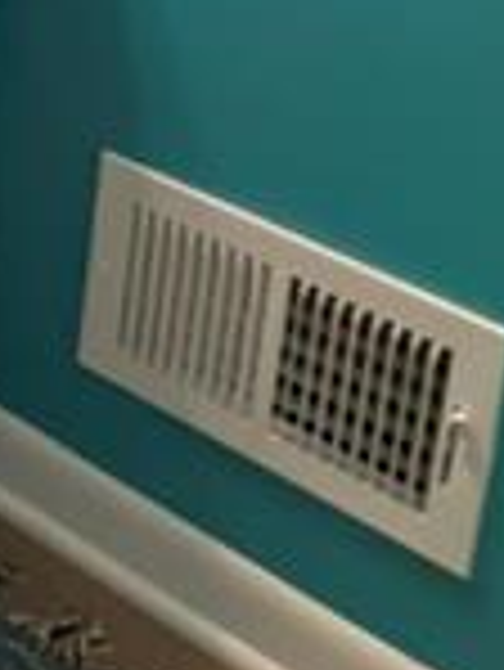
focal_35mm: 72
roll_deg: -2.3
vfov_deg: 21.7
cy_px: -387
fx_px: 1396
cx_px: -459
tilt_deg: -6.3
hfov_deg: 16.4
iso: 80
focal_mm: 2.22
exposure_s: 1/67
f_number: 2.2
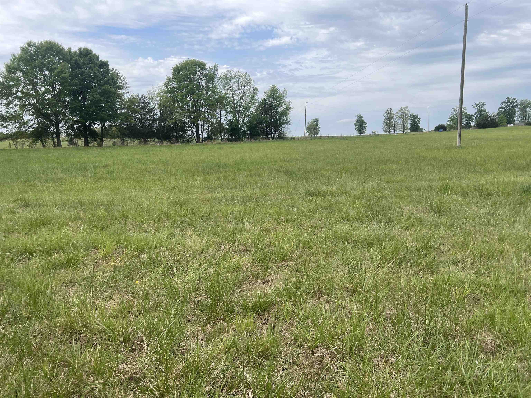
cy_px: 199
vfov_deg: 53.1
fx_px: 399
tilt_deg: -10.4
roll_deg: +3.1
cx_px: 266
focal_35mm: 26
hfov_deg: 67.3
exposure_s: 1/2457
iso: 50
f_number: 1.5
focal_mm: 5.7
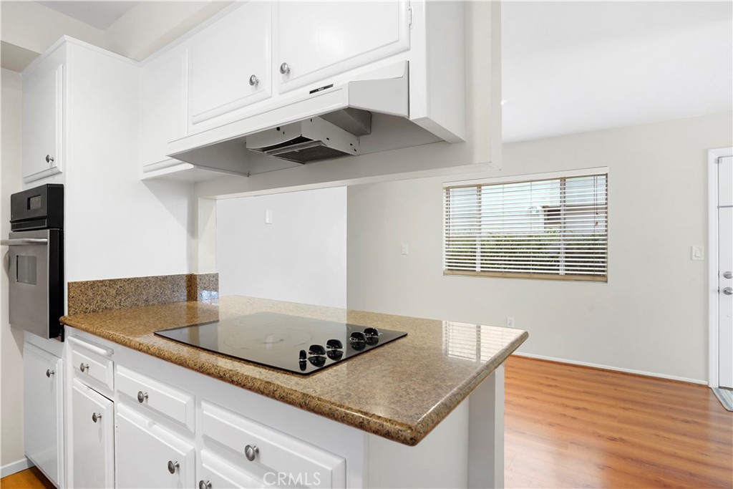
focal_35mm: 17
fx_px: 346
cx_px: 366
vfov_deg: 70.5
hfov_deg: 93.3
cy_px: 244
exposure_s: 1/10
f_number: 8
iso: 1250
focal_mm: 17
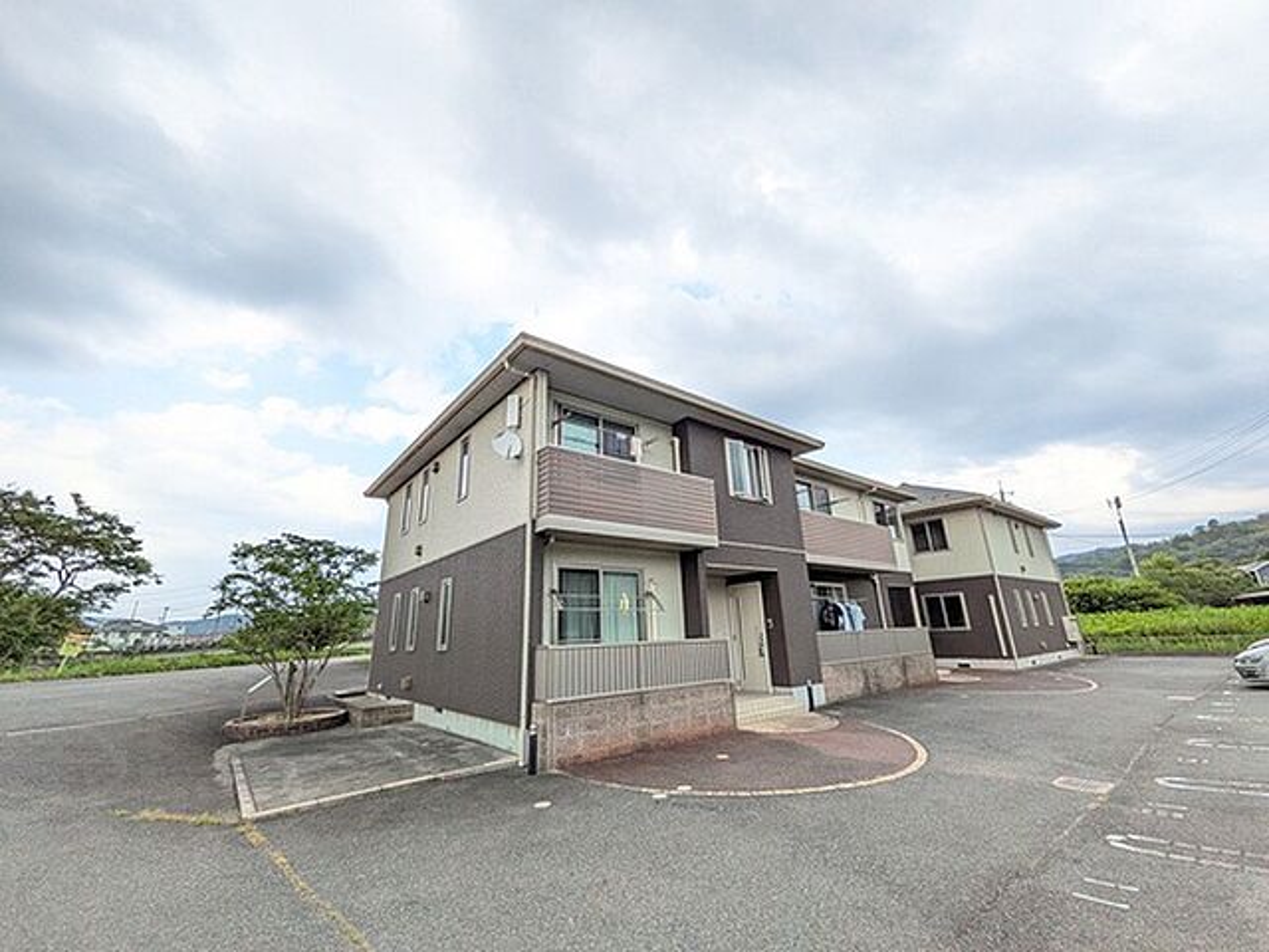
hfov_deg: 102.1
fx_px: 513
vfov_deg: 85.7
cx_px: 634
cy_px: 476
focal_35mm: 14
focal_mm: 1.85
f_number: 2.2
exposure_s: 1/1188
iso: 118
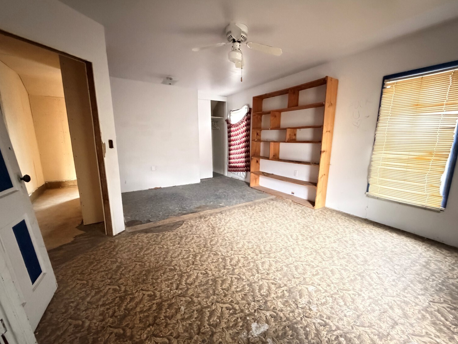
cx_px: 239
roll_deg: -0.3
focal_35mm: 15
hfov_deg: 98.1
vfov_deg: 81.7
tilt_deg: -11.2
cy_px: 178
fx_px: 198
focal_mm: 2.22
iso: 2500
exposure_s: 1/30
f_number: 2.2
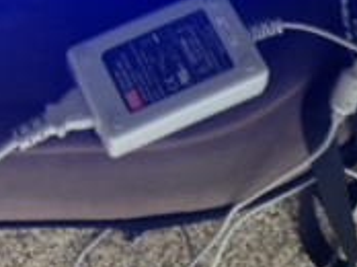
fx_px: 1329
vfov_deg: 11.2
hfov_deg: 15.0
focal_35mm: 129
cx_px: -16
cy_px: -66
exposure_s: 1/24
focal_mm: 4.28
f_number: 2.4
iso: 50
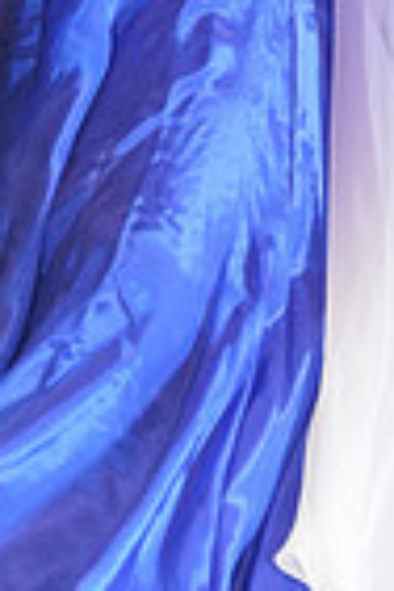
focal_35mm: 697
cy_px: -327
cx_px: -153
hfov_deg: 2.0
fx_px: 11442
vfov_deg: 3.0
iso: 5000
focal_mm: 170
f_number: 4.5
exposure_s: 1/400
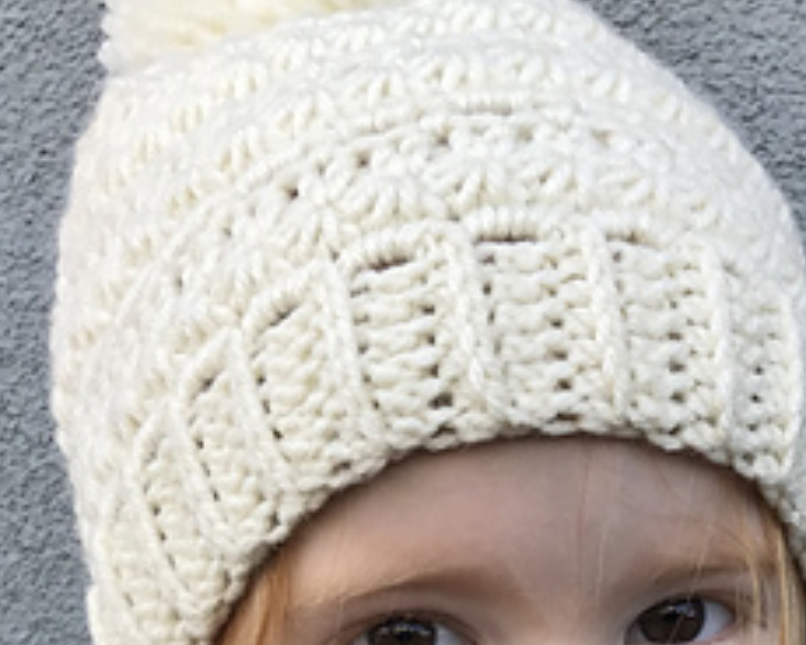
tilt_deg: -10.5
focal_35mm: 76
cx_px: 564
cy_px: 911
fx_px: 1813
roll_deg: -2.2
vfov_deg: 18.3
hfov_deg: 24.9
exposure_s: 1/225
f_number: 1.8
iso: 20
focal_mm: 3.99
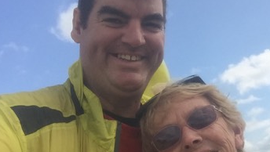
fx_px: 365
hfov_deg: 39.9
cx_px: 188
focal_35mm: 51
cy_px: 95
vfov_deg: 23.5
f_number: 2.2
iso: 32
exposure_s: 1/1059
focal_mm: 2.65
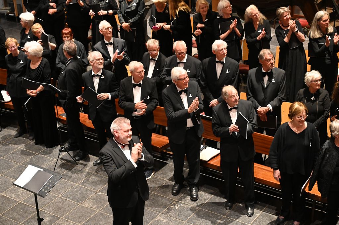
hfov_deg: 31.0
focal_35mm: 65
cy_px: 112
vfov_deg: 20.9
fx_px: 612
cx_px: 170
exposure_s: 1/60
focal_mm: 65
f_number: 4
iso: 6400
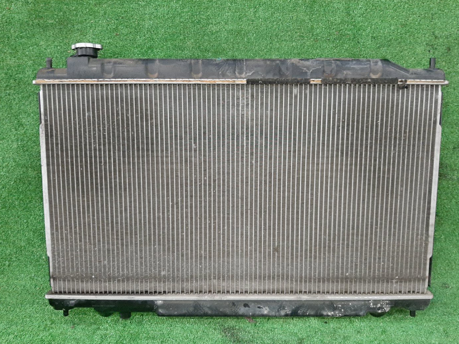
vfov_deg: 51.3
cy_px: 177
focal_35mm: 27
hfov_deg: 65.3
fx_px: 358
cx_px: 234
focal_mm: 3.93
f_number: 1.7
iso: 294
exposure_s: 1/25
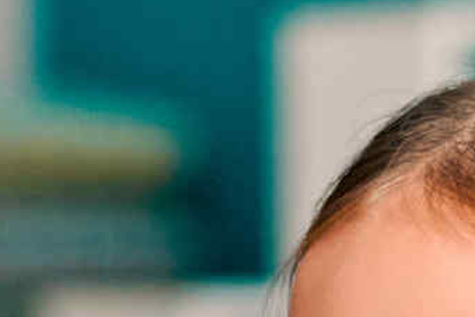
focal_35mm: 383
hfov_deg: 5.4
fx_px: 5053
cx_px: 303
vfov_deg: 3.6
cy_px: 626
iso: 400
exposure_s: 1/500
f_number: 1.6
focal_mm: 35
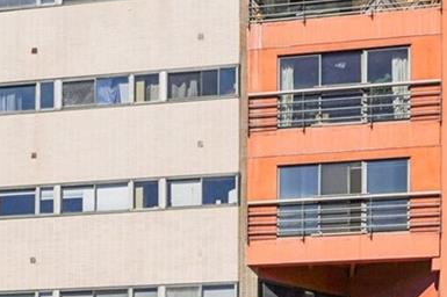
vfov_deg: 15.0
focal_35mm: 81
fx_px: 1006
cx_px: 128
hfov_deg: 24.8
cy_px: 506
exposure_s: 1/750
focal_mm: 13
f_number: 8
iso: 100
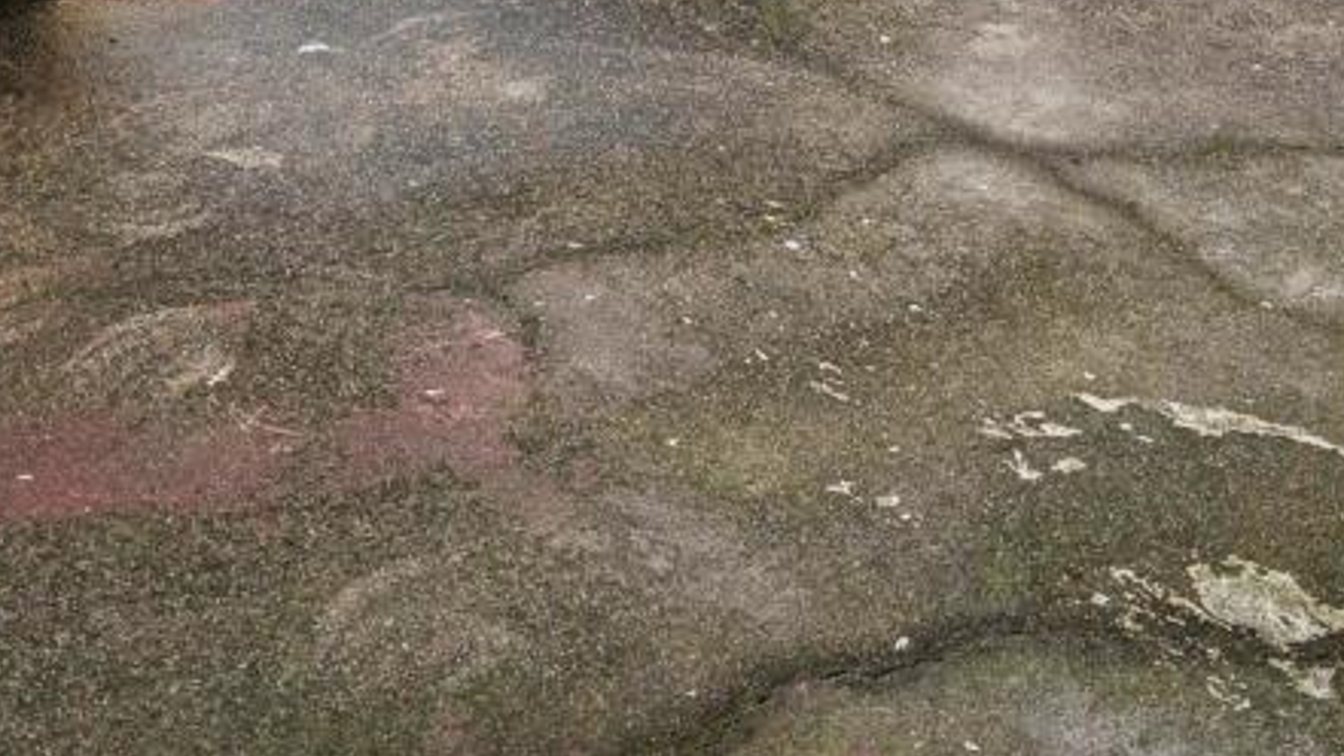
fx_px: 2031
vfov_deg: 16.2
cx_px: 542
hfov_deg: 36.5
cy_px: -762
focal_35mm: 57
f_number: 8
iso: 640
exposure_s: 1/400
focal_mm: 16
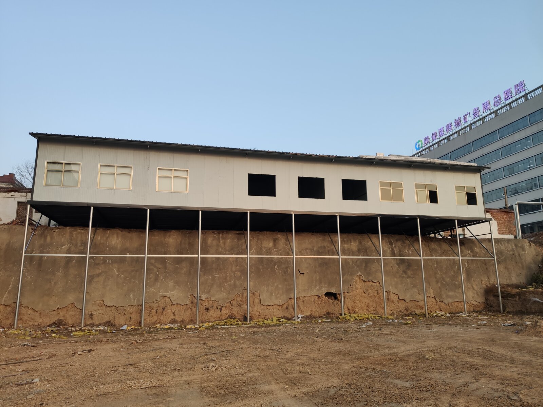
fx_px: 408
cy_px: 204
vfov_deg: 53.1
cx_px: 272
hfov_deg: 67.3
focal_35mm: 26
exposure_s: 1/195
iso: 112
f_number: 1.75
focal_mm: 4.75
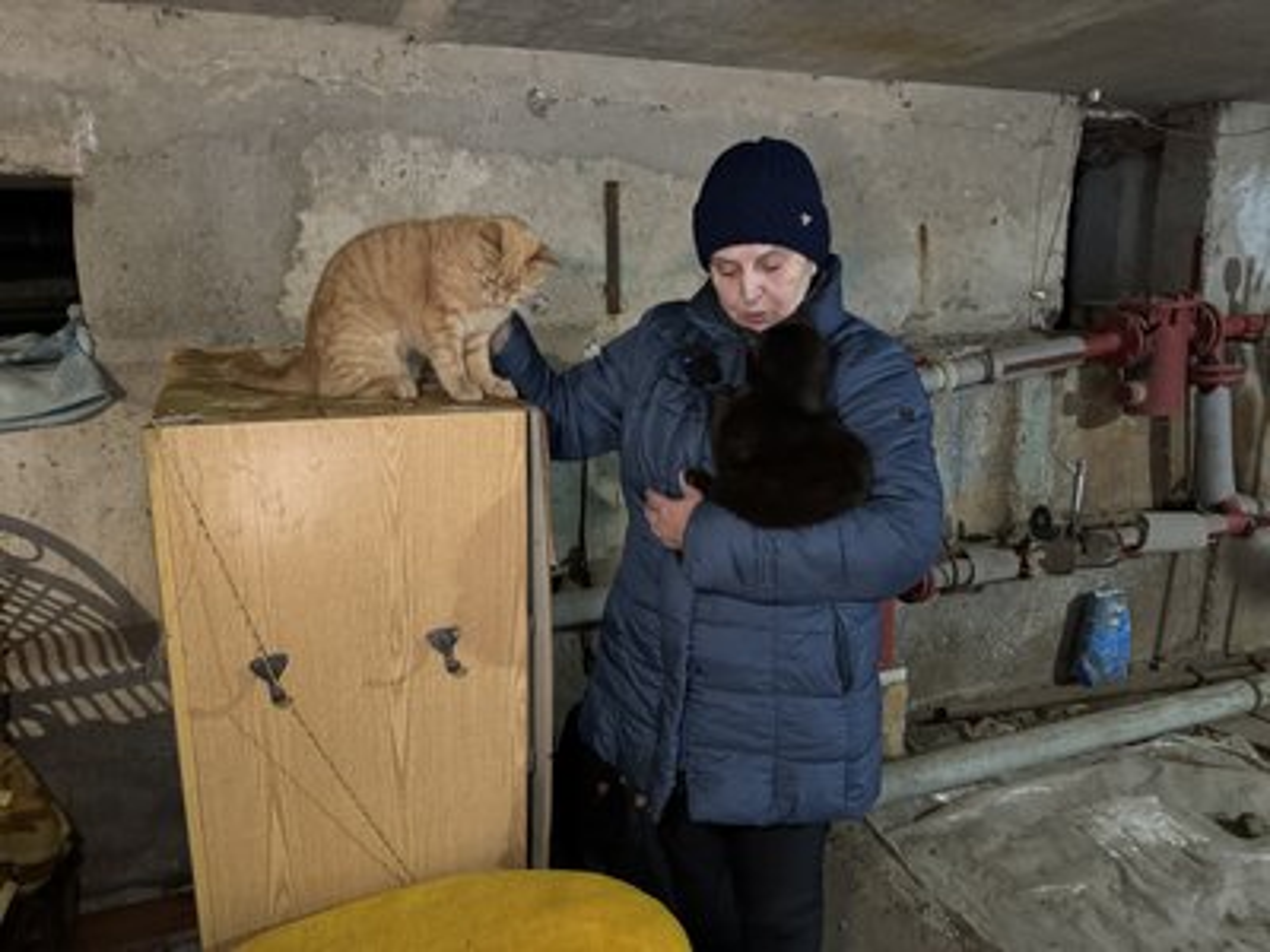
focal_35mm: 24
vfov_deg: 56.8
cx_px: 635
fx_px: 881
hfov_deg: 71.6
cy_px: 476
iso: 1000
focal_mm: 6.86
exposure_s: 1/25
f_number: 1.78
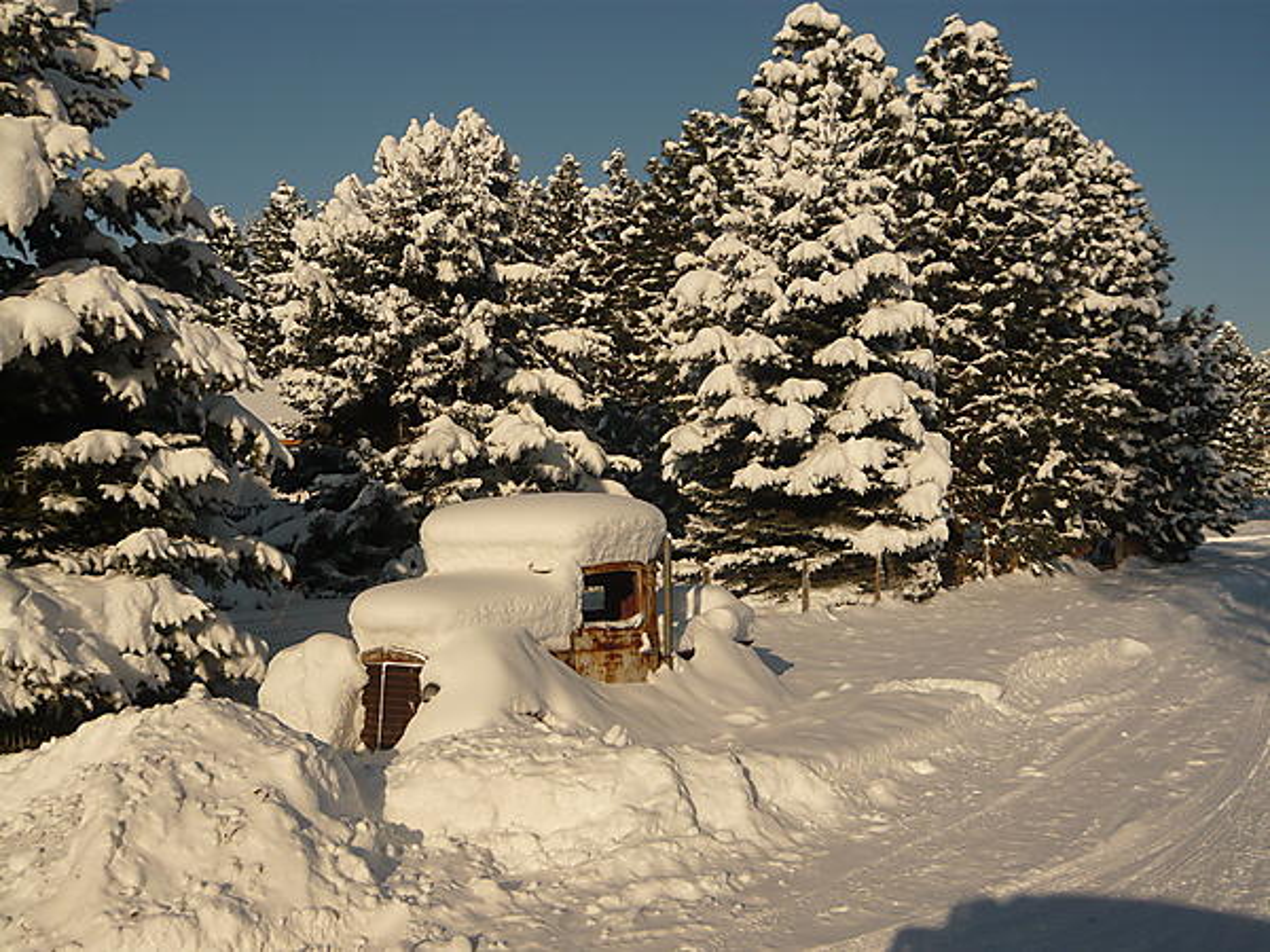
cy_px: 476
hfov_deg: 49.0
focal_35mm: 38
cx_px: 635
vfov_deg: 37.7
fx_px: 1394
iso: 100
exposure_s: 1/640
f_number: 9
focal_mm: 6.2
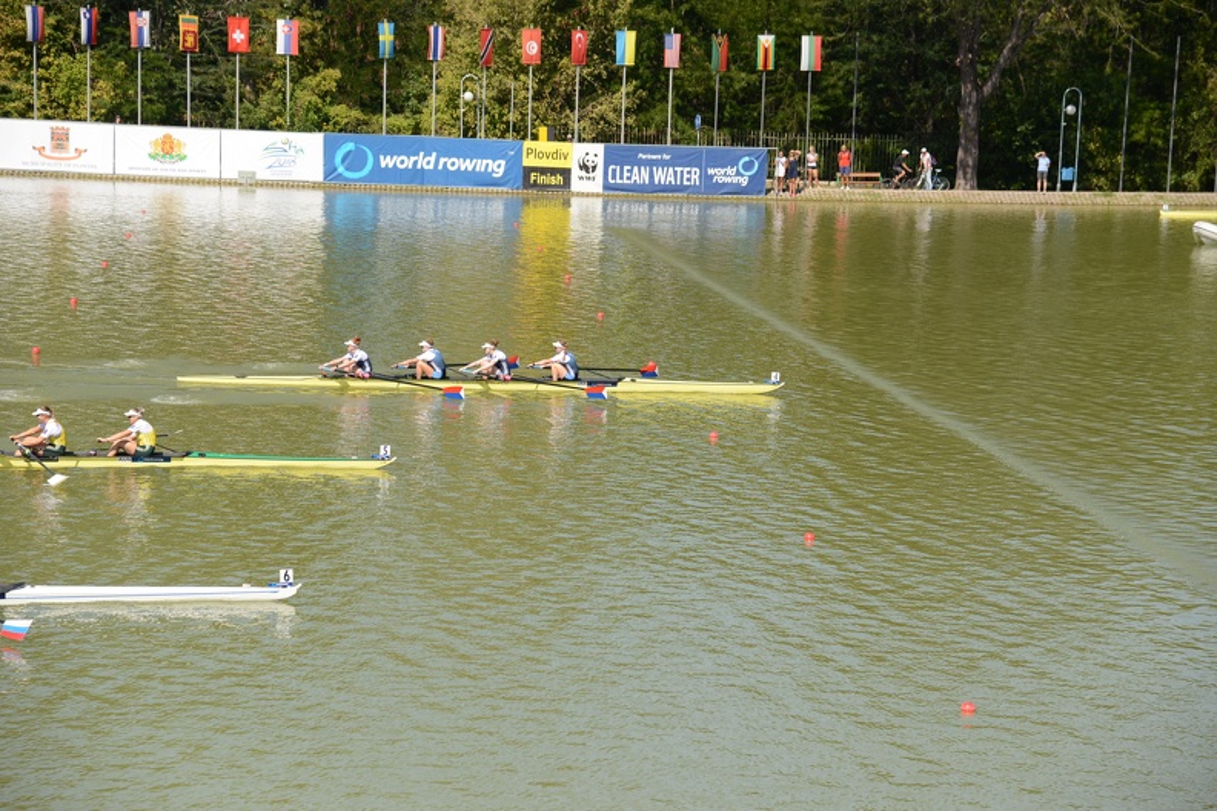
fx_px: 3549
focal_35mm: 105
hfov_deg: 19.5
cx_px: 608
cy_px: 406
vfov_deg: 13.0
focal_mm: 105
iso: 1600
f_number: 5.6
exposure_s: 1/8000
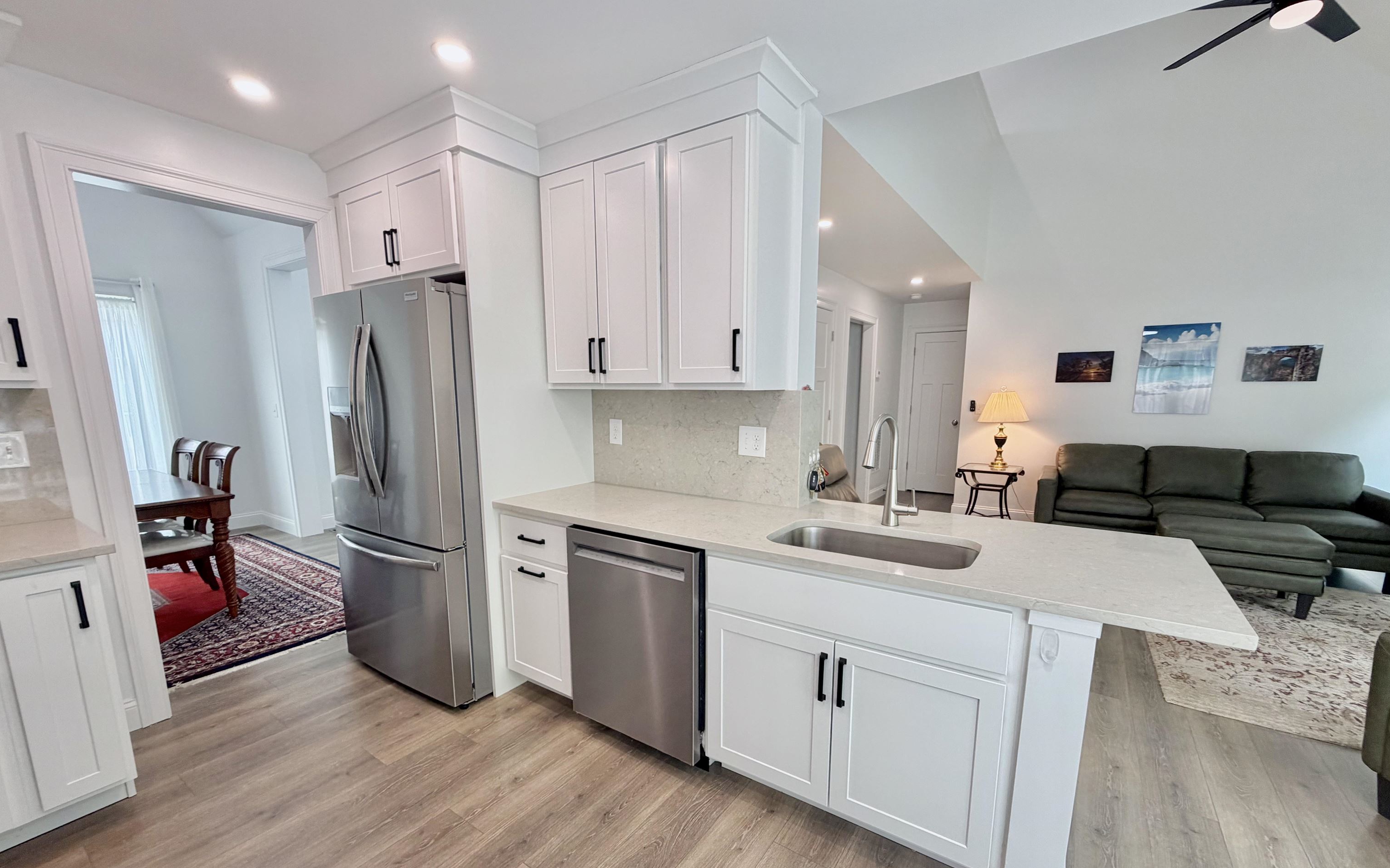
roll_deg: +0.5
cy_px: 490
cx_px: 700
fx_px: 568
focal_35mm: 15
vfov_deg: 74.5
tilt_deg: -10.3
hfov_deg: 101.5
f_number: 2.2
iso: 125
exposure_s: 1/120
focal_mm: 2.22
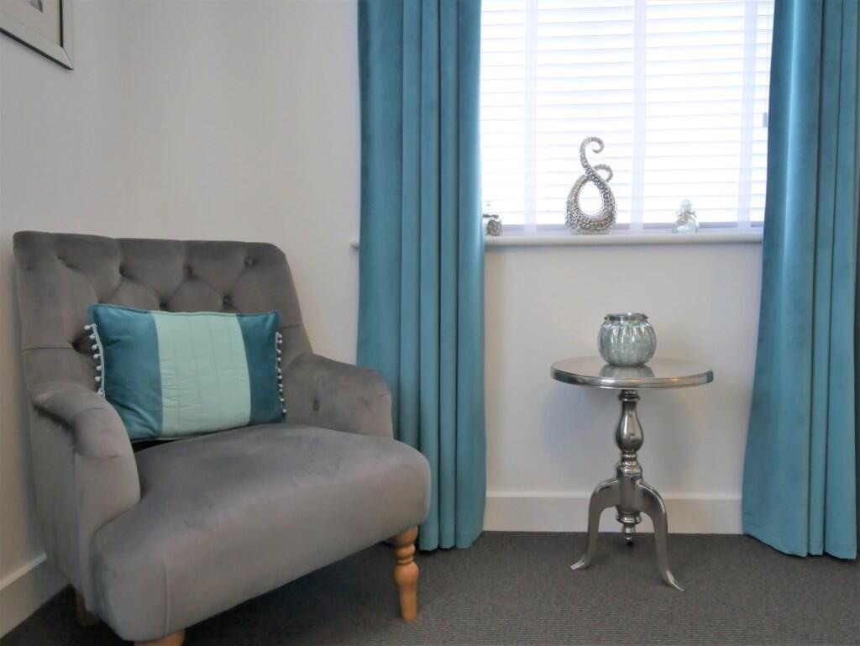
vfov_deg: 61.1
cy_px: 323
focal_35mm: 22
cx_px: 430
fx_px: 547
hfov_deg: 76.4
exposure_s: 1/60
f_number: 4
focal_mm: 11
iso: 640
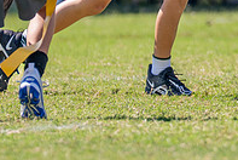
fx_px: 7634
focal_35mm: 1153
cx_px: 342
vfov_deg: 1.2
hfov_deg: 1.8
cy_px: -76
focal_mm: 200
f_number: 2.8
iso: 200
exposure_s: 1/2000
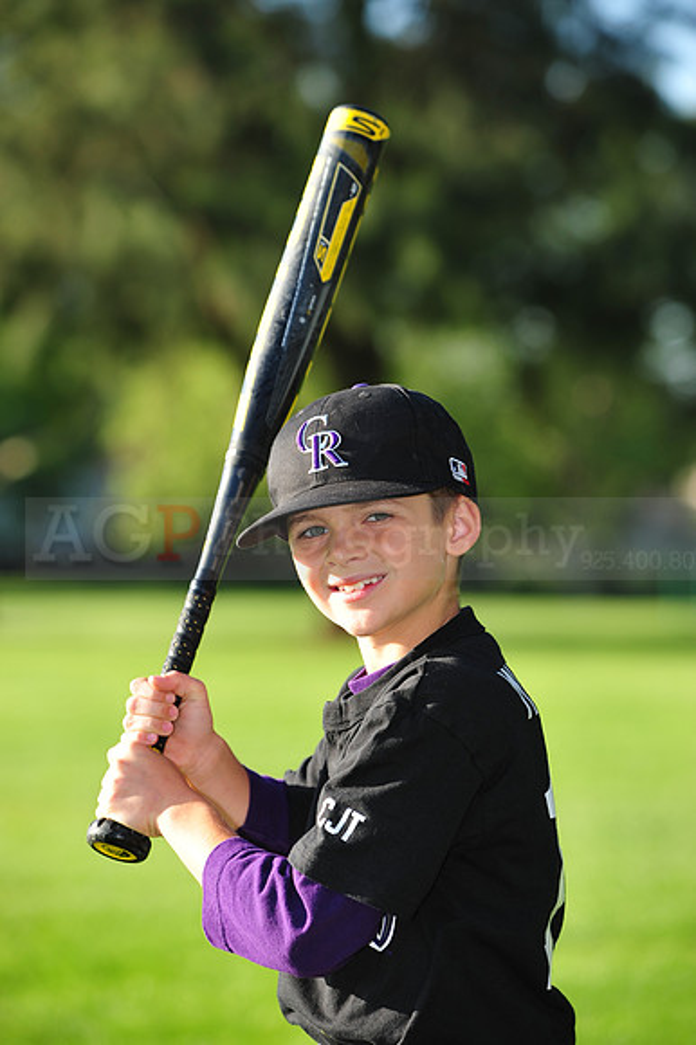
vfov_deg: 14.2
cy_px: 522
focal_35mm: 145
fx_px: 4210
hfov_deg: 9.5
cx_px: 348
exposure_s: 1/400
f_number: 5
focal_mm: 145
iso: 200
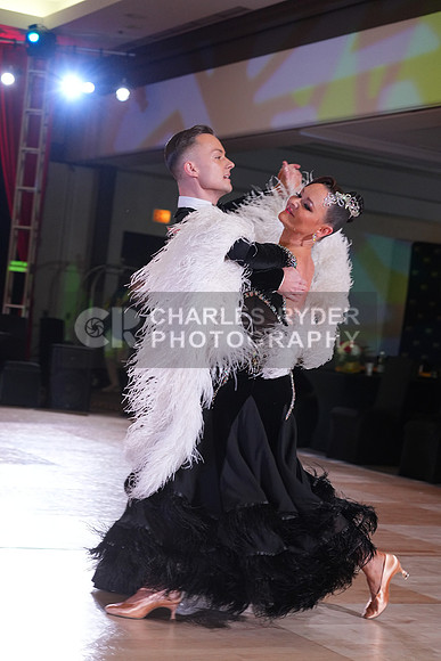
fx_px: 1285
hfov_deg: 19.5
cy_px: 330
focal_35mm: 70
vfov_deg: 28.8
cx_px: 220
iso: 2500
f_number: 4.5
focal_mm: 70
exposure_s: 1/250
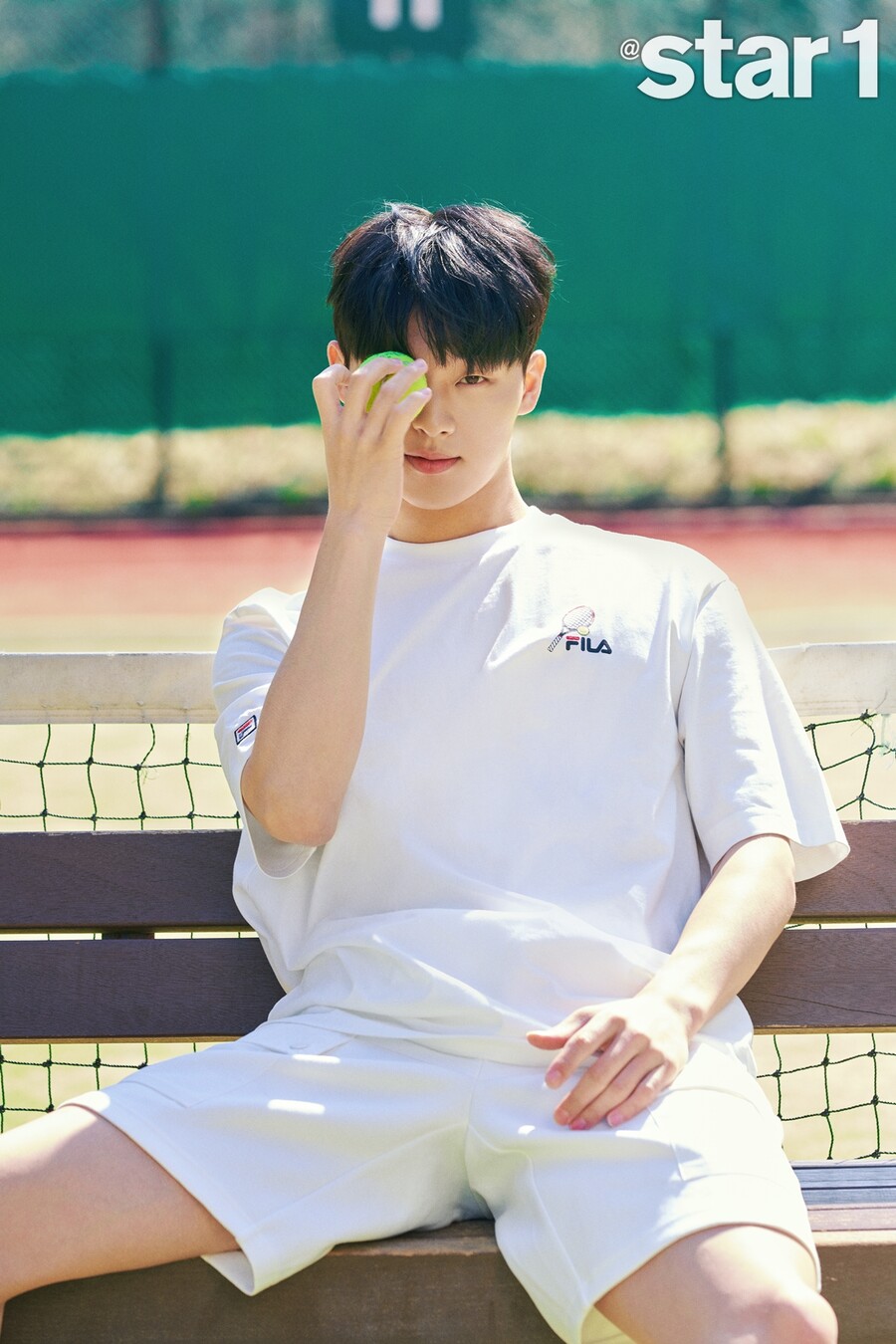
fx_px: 5002
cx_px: 448
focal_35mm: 134
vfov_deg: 15.3
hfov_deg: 10.2
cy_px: 672
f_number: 4.5
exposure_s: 1/160
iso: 100
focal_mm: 134
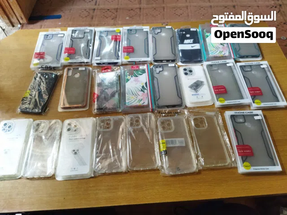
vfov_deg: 51.4
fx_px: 224
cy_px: 108
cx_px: 144
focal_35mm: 27
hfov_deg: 65.3
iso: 316
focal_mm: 4.71
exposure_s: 1/50
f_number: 1.79
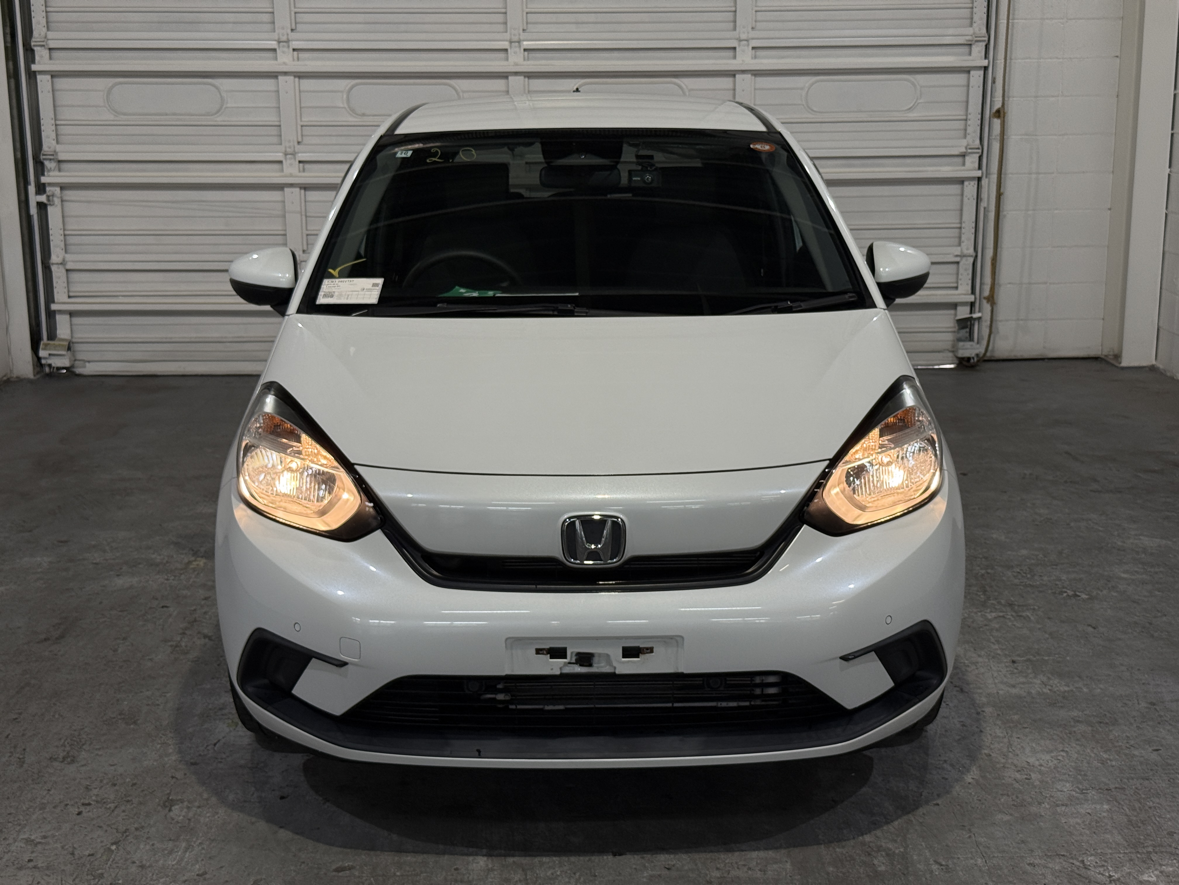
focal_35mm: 48
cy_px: 442
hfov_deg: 39.7
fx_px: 1635
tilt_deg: -12.3
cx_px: 590
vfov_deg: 30.3
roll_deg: +0.2
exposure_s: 1/145
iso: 50
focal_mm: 6.76
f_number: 1.78
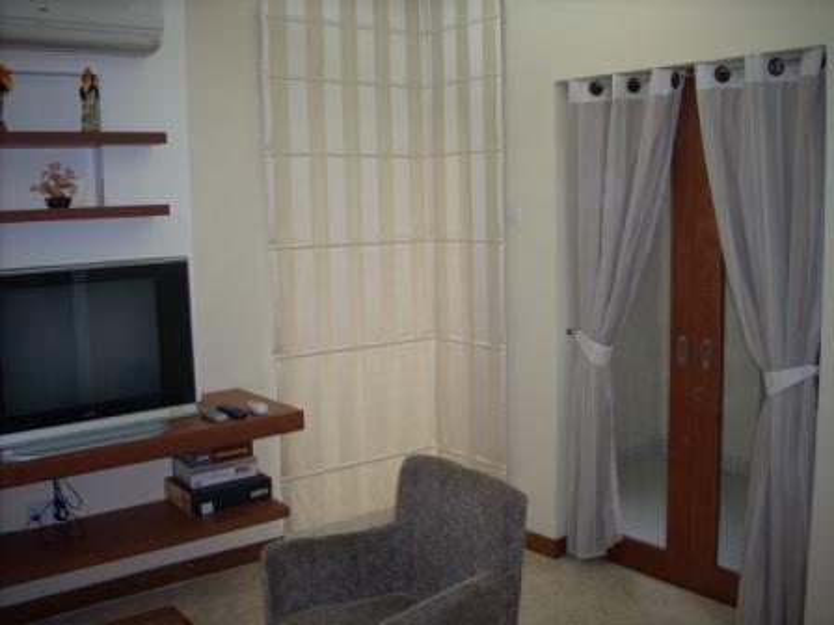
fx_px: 891
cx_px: 417
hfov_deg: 50.1
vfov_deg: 38.7
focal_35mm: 37
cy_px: 312
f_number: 2.8
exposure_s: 1/30
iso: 100
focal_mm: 6.2
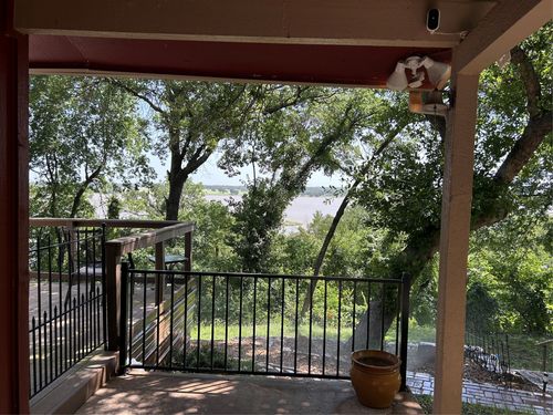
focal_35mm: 26
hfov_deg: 67.3
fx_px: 415
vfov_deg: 53.1
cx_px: 276
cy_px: 208
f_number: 1.5
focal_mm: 5.7
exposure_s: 1/674
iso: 50
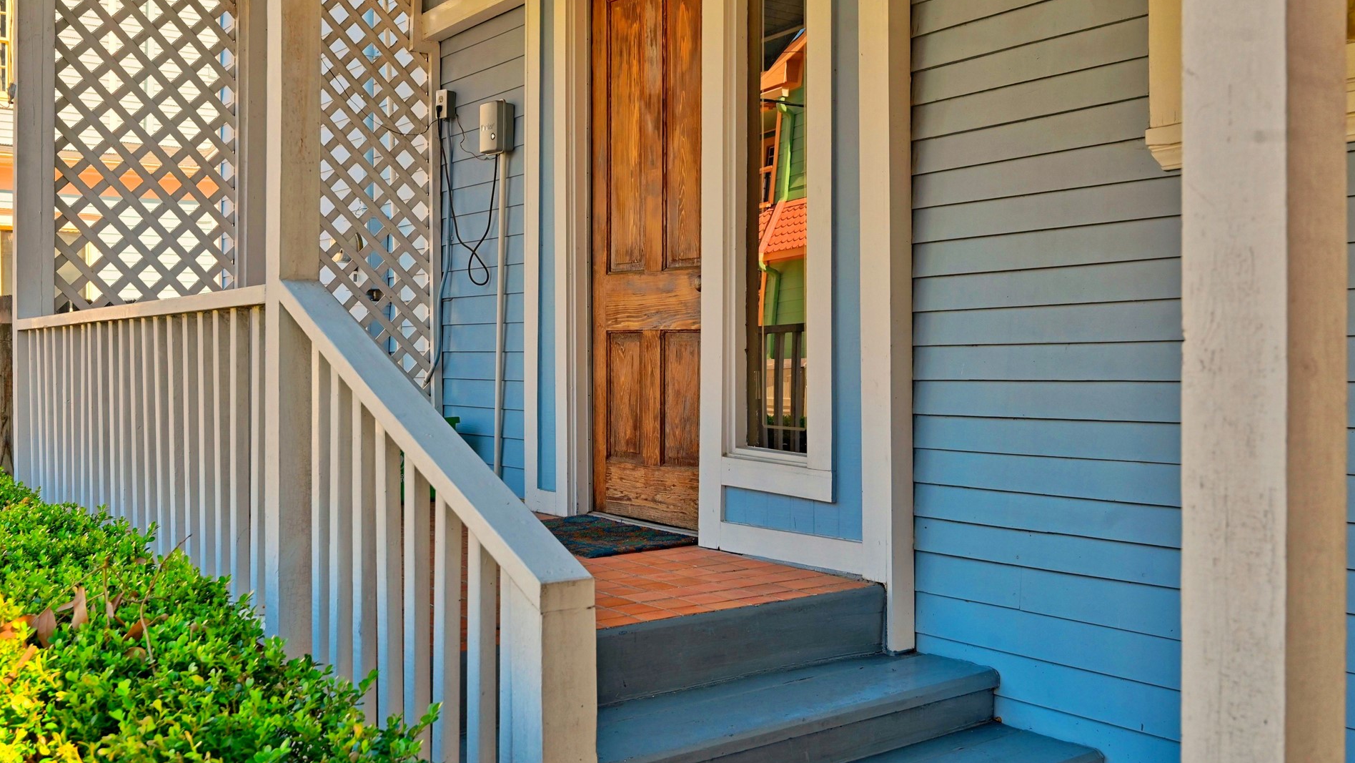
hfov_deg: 55.2
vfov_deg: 32.8
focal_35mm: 36
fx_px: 1294
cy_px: 384
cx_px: 623
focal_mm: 30
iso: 400
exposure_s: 1/200
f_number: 8
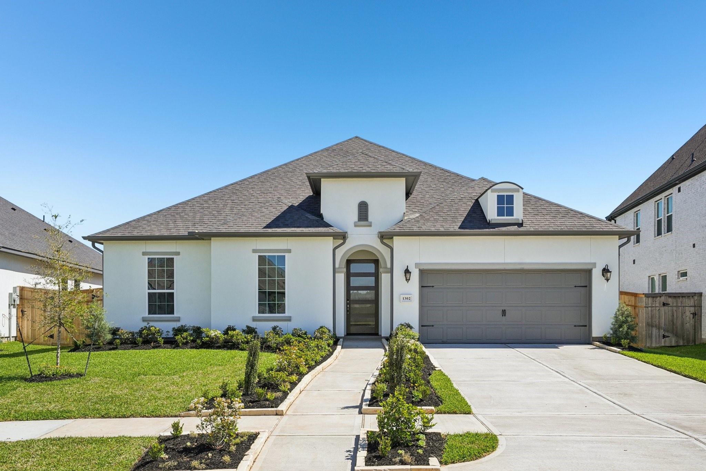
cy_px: 236
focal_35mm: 30
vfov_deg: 43.6
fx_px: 588
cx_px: 353
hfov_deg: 61.9
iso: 400
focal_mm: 30
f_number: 8
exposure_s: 1/1500
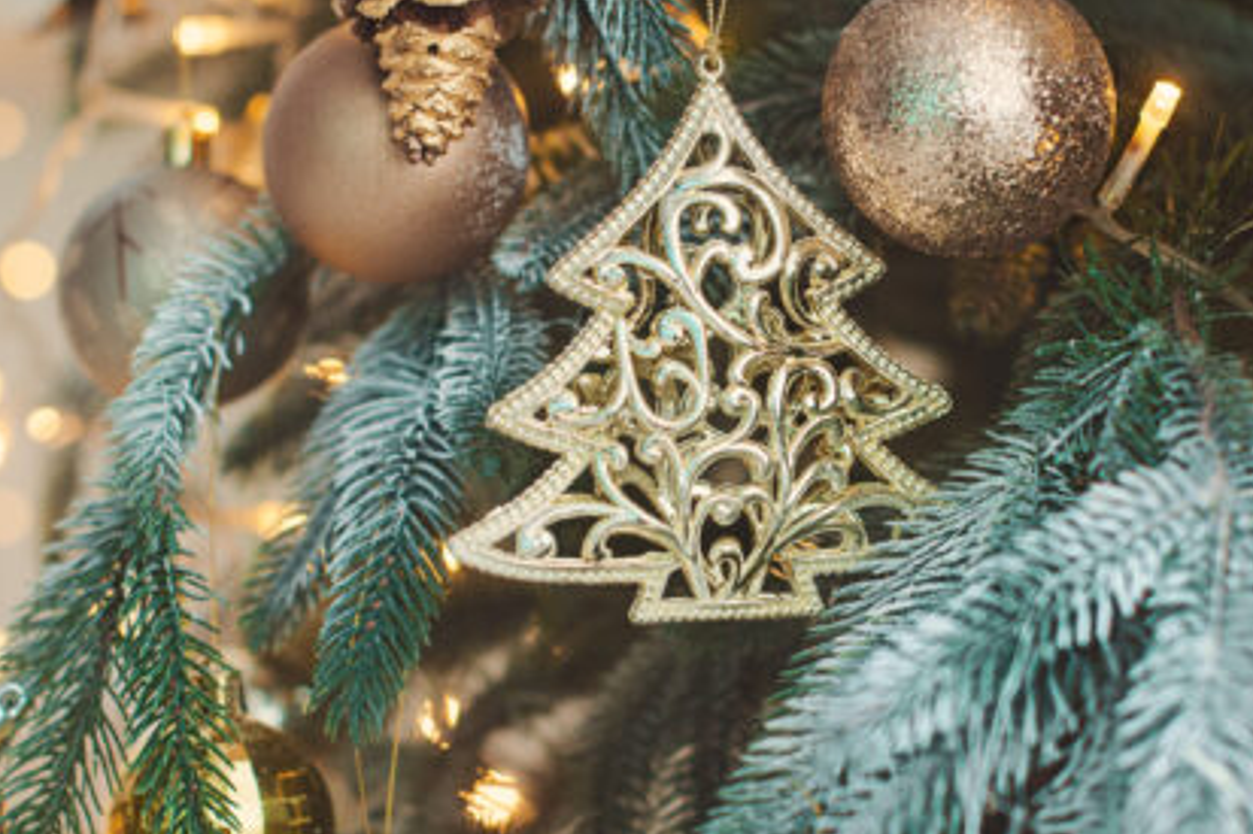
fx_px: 3235
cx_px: 670
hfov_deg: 21.9
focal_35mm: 93
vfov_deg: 14.7
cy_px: 475
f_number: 2.8
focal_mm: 50
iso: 320
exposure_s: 1/200
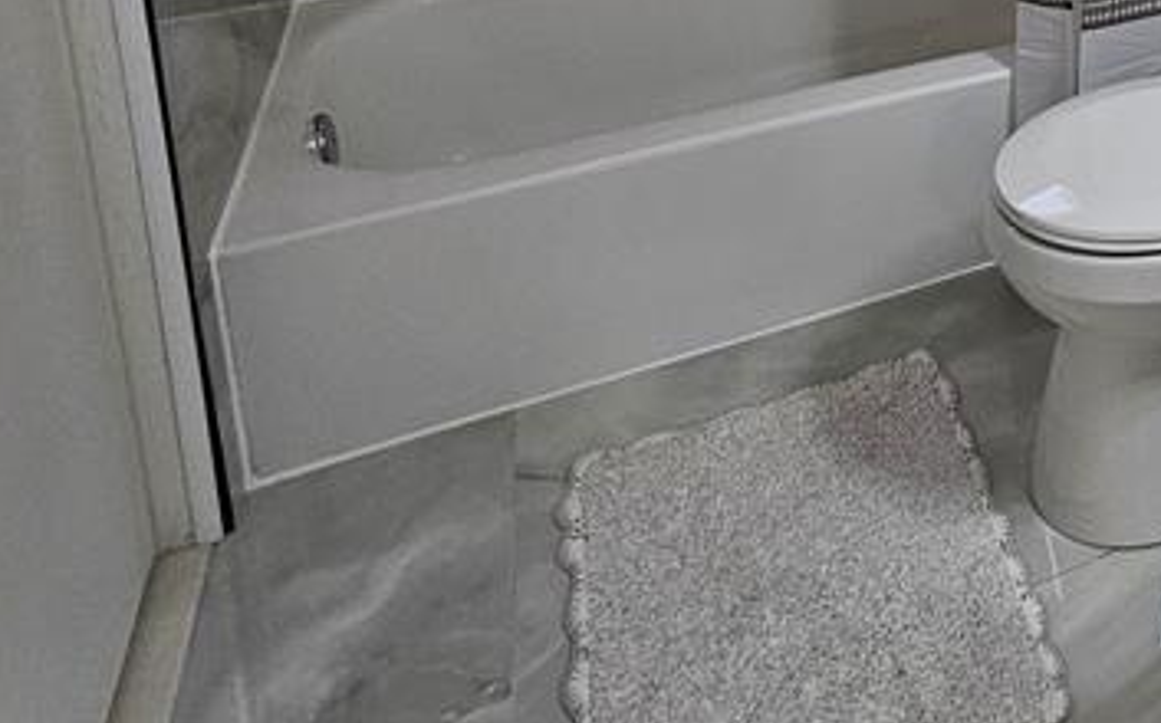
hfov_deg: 37.5
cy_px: -352
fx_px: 1265
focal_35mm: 40
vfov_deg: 24.8
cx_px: 1388
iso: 100
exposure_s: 1/60
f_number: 2.2
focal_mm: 2.2
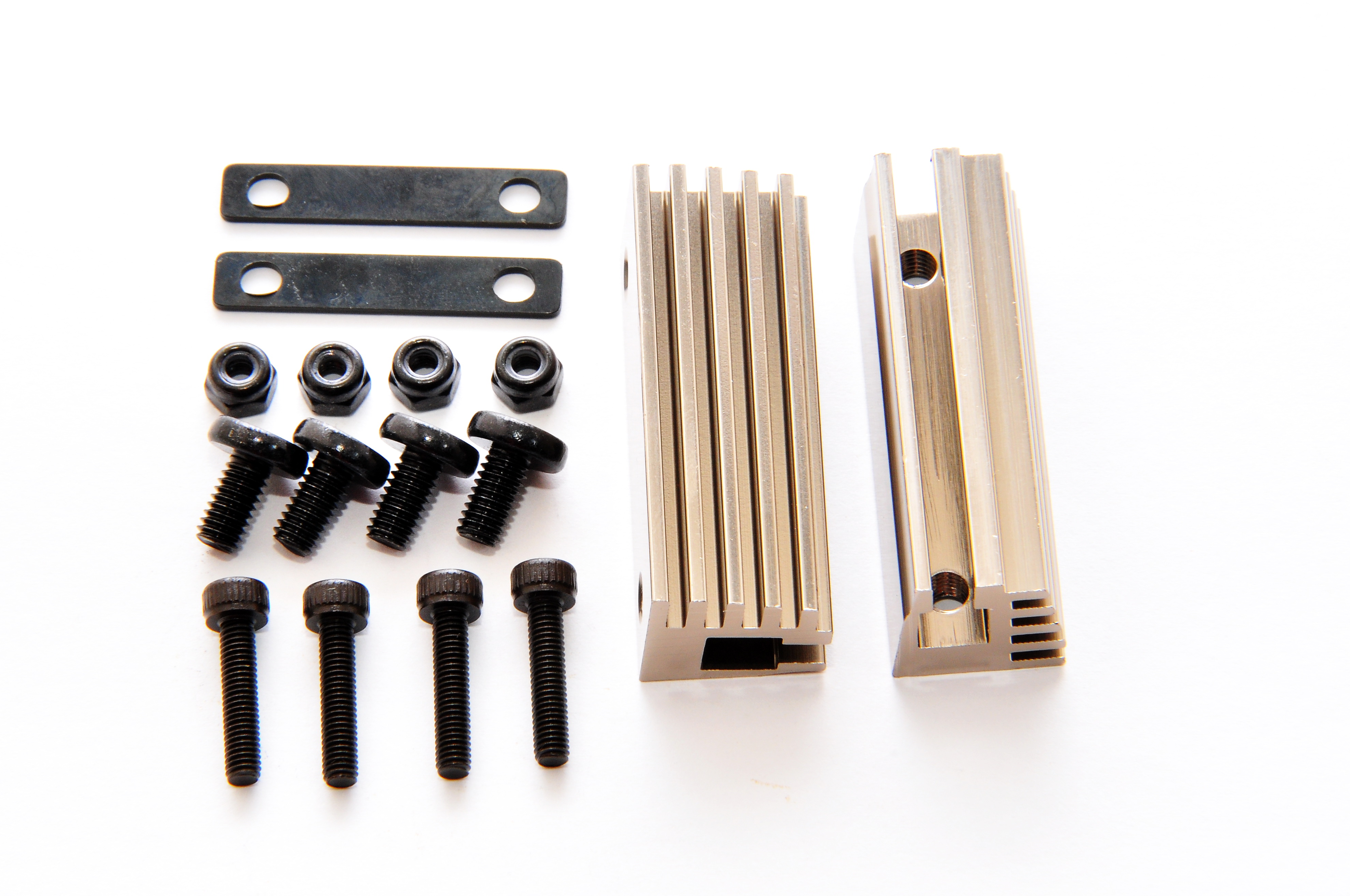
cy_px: 425
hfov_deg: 8.2
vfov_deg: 5.4
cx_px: 618
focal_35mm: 253
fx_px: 9459
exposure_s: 1/60
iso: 400
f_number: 22
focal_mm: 155
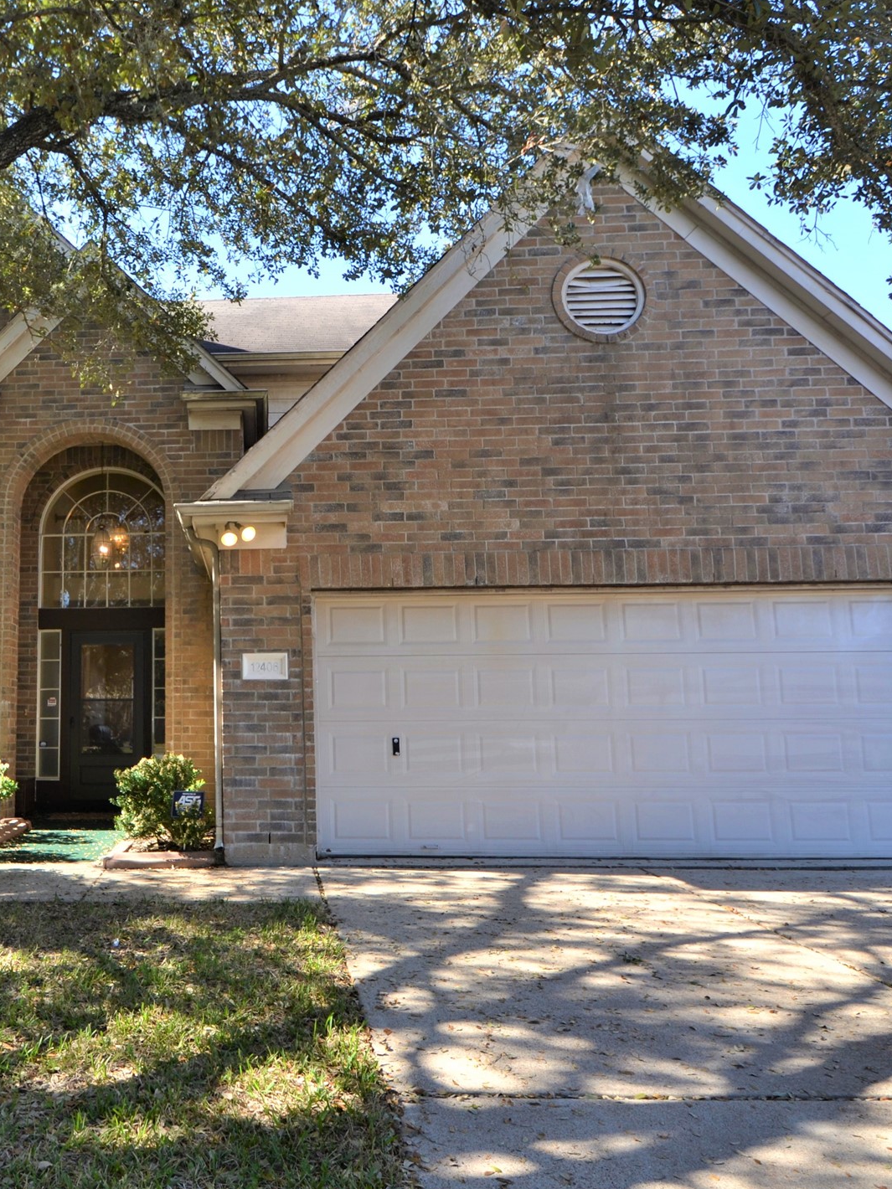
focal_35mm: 25
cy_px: 601
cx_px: 195
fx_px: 872
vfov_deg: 68.6
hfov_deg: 51.3
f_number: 5.6
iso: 100
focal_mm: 11.5
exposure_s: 1/125
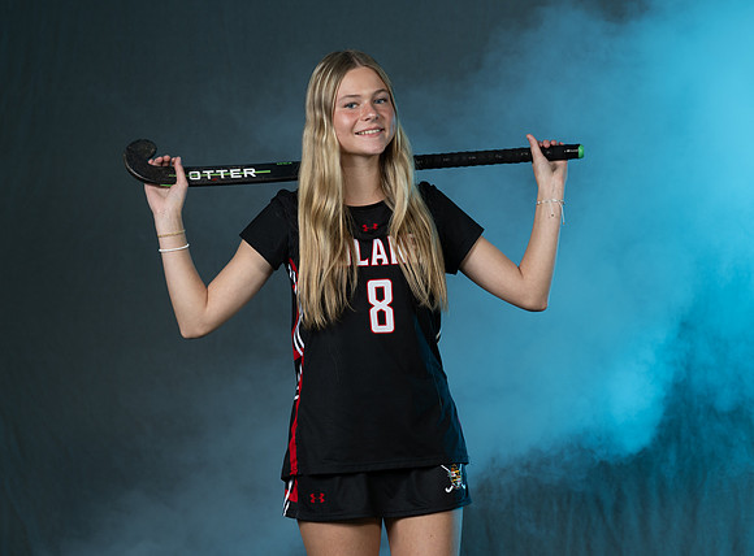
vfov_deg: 10.9
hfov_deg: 14.8
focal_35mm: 134
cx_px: 377
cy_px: 253
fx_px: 2911
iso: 80
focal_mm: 115
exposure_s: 1/125
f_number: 5.6
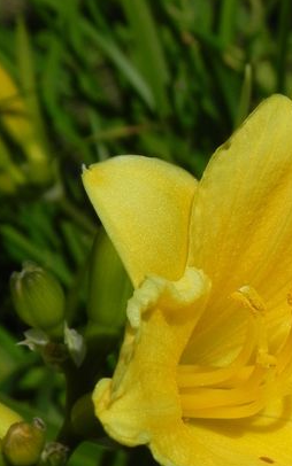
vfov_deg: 17.2
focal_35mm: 121
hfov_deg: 10.7
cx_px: 300
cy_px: 344
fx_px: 1540
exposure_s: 1/2000
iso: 160
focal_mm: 10.3
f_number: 6.3
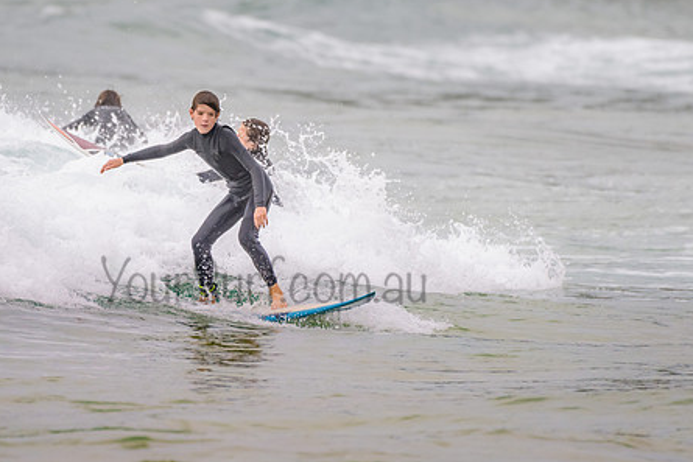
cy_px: 213
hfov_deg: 2.5
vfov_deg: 1.7
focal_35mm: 818
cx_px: 238
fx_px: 15751
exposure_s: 1/800
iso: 360
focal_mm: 500
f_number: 5.6
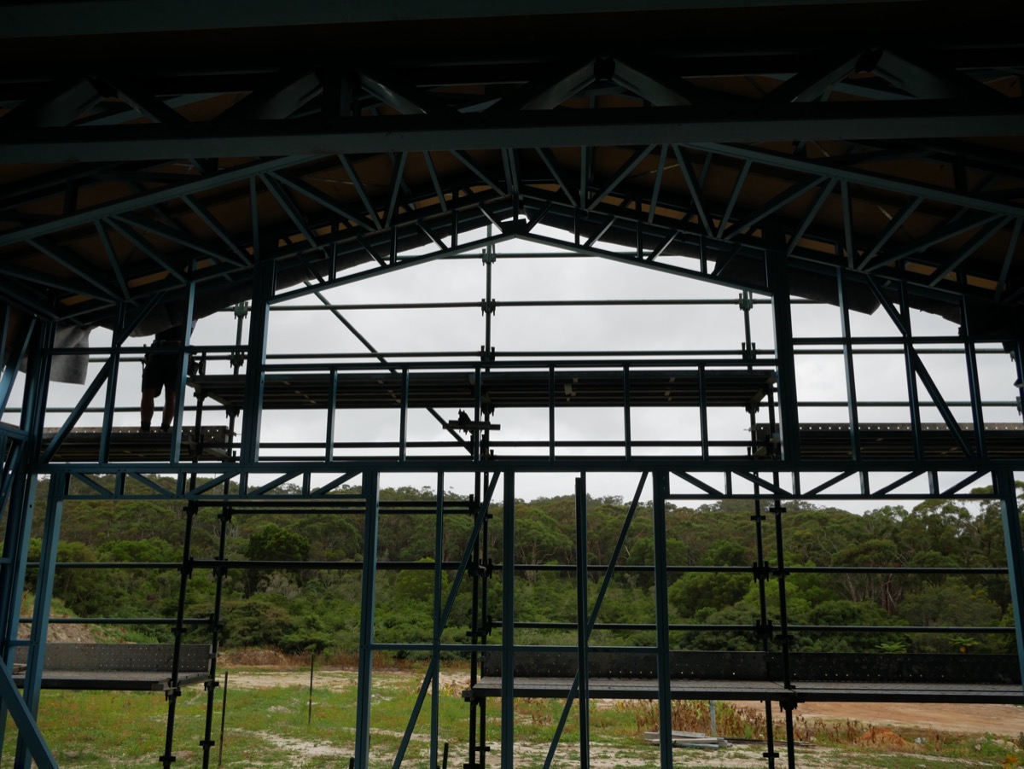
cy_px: 384
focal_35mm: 30
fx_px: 888
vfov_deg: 46.8
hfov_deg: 59.9
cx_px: 512
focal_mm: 15
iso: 200
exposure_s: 1/250
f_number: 6.3
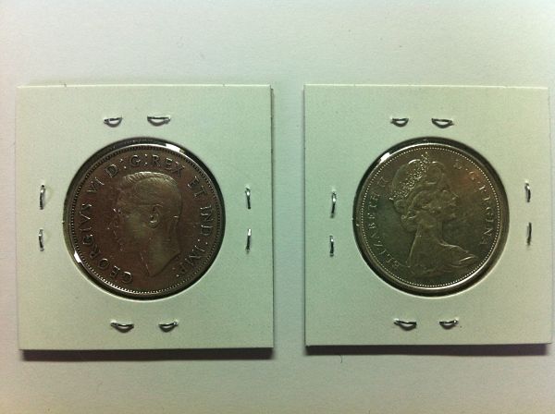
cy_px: 207
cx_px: 278
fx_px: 560
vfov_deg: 40.6
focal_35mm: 35
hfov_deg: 52.7
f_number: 2.8
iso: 100
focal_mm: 3.85
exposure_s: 1/15
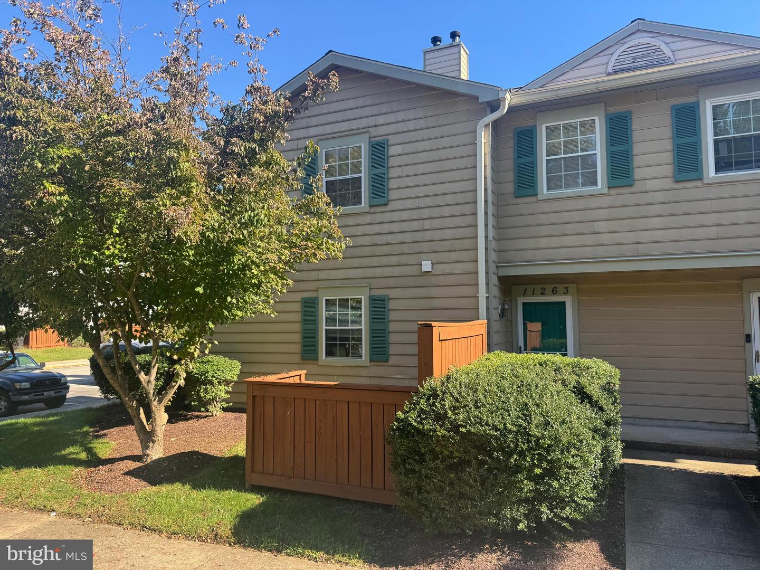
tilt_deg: +4.6
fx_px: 527
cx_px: 380
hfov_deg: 71.6
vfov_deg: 56.8
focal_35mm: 24
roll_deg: +0.2
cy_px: 285
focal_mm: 6.76
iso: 80
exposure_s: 1/938
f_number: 1.78
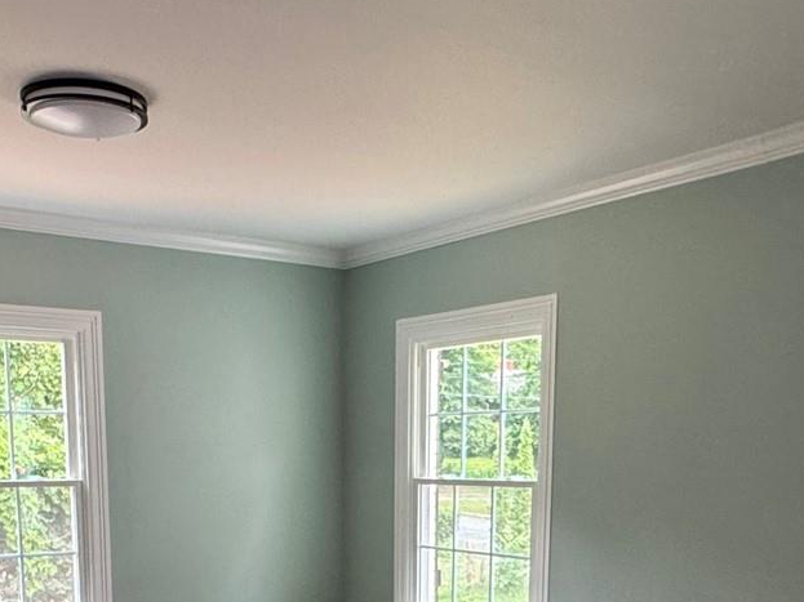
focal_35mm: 46
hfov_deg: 41.2
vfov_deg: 28.9
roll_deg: -0.5
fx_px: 1068
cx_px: 346
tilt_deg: -12.4
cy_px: 642
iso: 200
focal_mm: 2.22
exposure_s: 1/99
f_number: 2.2
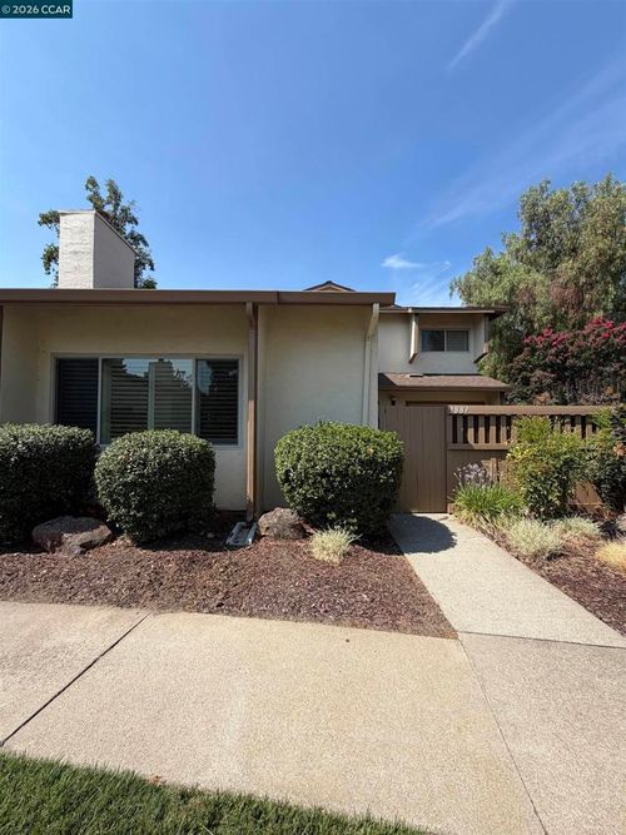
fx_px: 338
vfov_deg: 102.1
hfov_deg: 85.7
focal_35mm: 14
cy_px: 418
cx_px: 313
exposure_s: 1/770
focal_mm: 2.22
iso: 25
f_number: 2.2
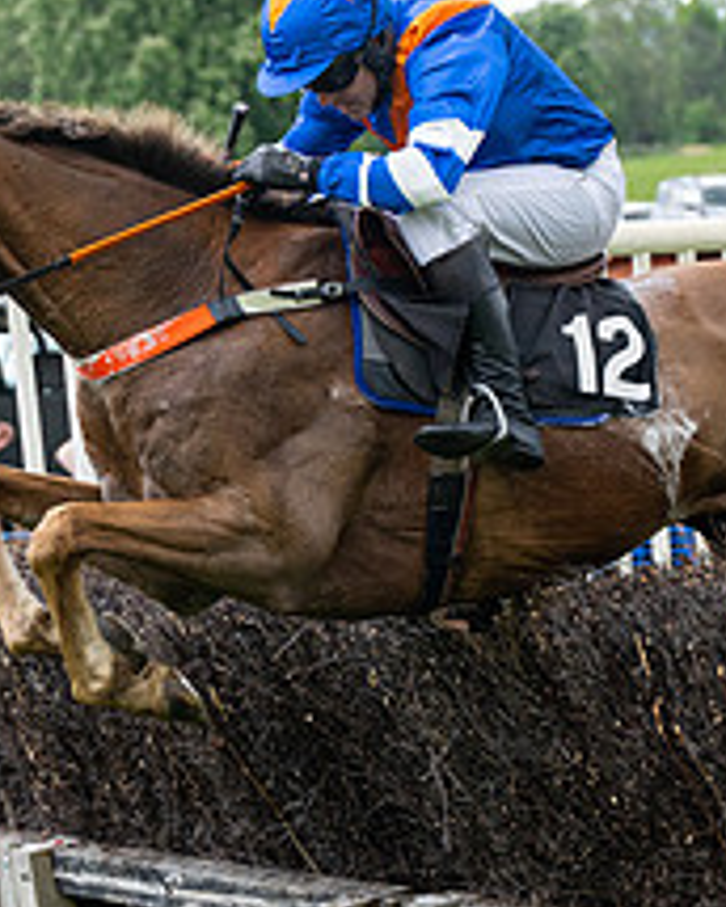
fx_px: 6043
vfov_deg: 8.6
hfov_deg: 6.9
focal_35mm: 225
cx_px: 417
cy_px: 547
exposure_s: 1/2500
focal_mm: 70
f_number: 2.8
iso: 400
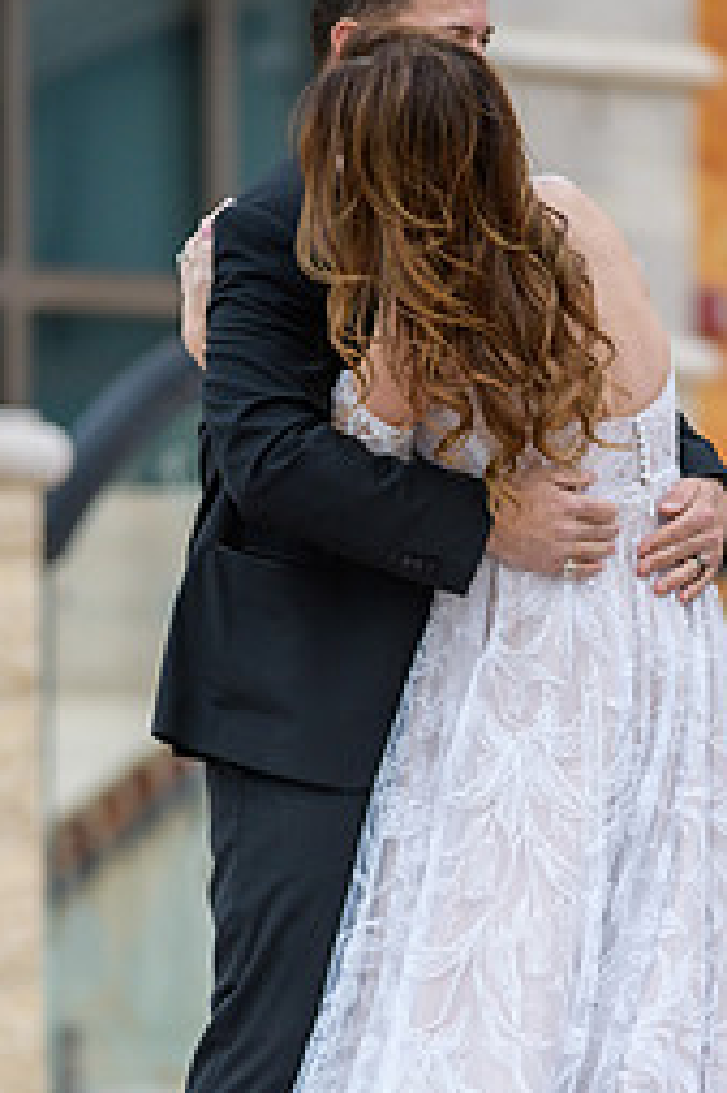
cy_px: 818
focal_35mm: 355
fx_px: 10767
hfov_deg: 3.9
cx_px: 400
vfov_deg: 5.8
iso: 400
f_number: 2.8
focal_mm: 200
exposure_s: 1/3200
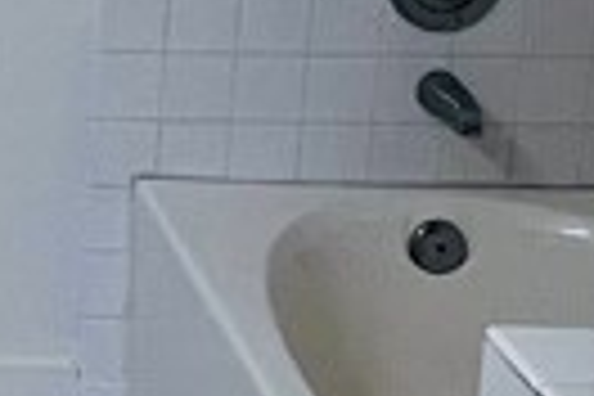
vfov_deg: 12.5
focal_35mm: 105
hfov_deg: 17.4
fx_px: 1732
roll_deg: -1.2
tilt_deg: -11.5
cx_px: -310
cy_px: -180
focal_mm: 1.57
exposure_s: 1/120
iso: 80
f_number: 1.8
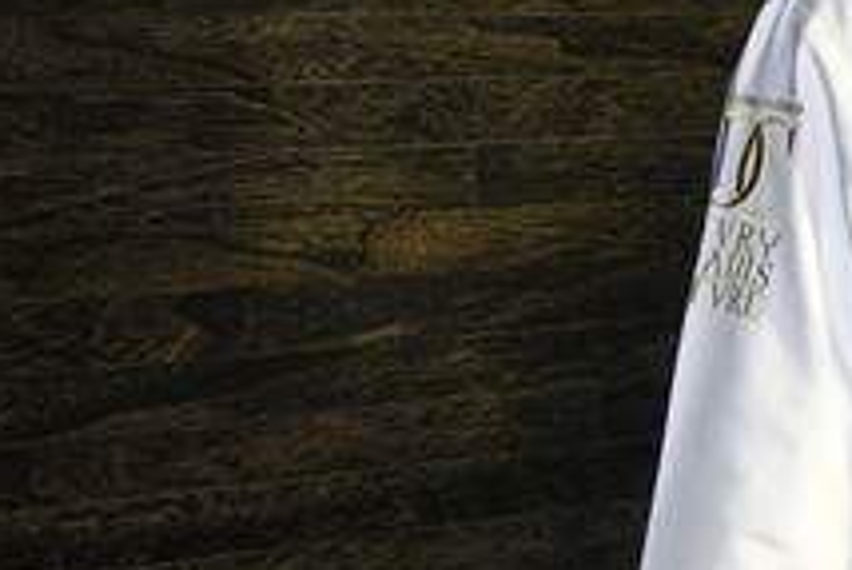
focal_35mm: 148
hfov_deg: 11.7
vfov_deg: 9.2
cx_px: 1955
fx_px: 3505
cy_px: 548
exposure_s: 1/50
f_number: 5.6
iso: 800
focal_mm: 31
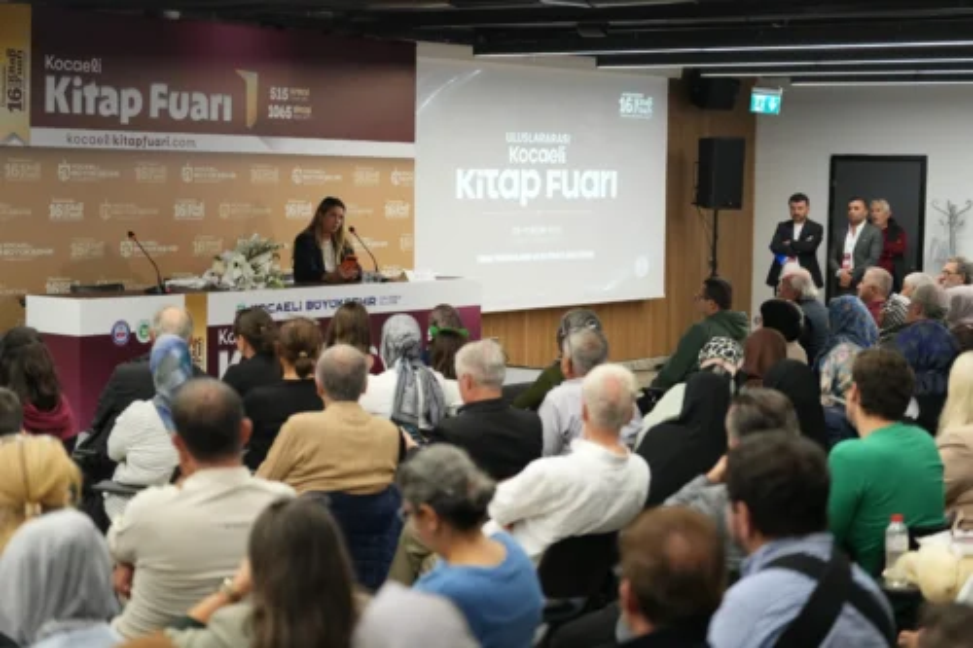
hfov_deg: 28.9
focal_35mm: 70
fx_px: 1891
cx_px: 486
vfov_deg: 19.4
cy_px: 324
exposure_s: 1/250
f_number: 2.8
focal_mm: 70
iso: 2000
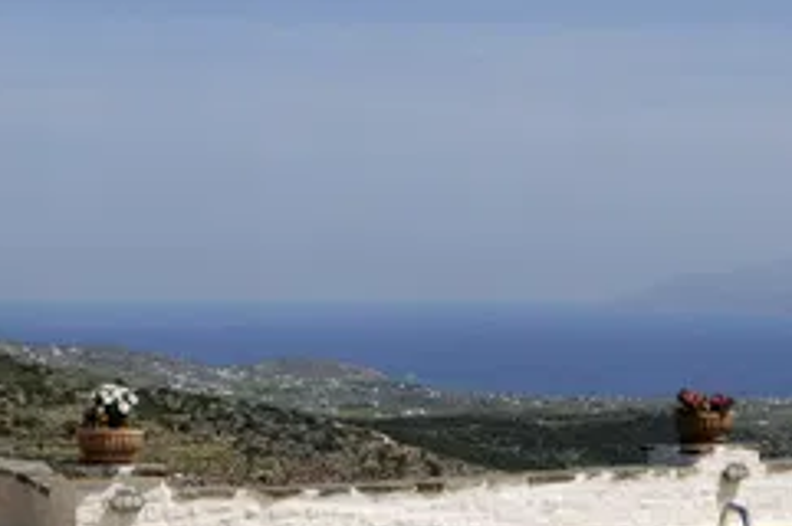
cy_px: 506
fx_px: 2131
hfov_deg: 21.0
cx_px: 350
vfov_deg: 13.9
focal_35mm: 97
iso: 200
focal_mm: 26
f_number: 14
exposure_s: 1/320
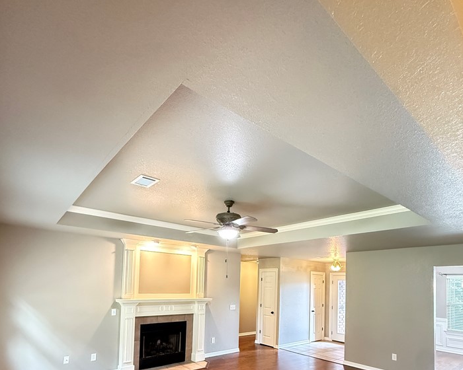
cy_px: 275
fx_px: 274
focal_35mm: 20
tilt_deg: +3.1
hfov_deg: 80.4
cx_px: 232
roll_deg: -2.2
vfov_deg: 64.3
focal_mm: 2.22
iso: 1000
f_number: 2.2
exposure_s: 1/40
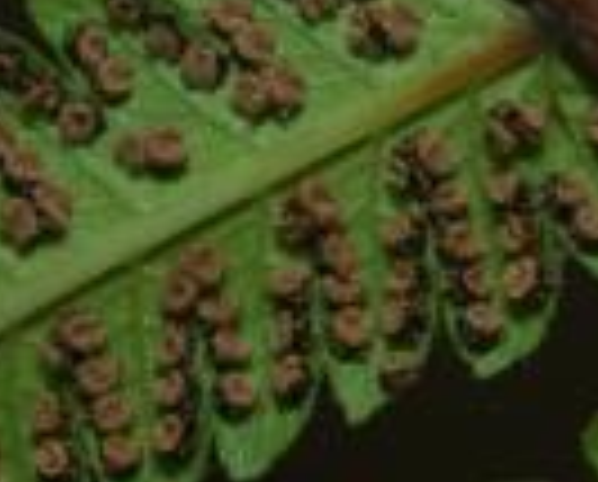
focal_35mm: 380
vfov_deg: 4.1
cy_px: 230
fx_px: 6740
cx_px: 737
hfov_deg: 5.1
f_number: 18
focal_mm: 60
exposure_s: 1/60
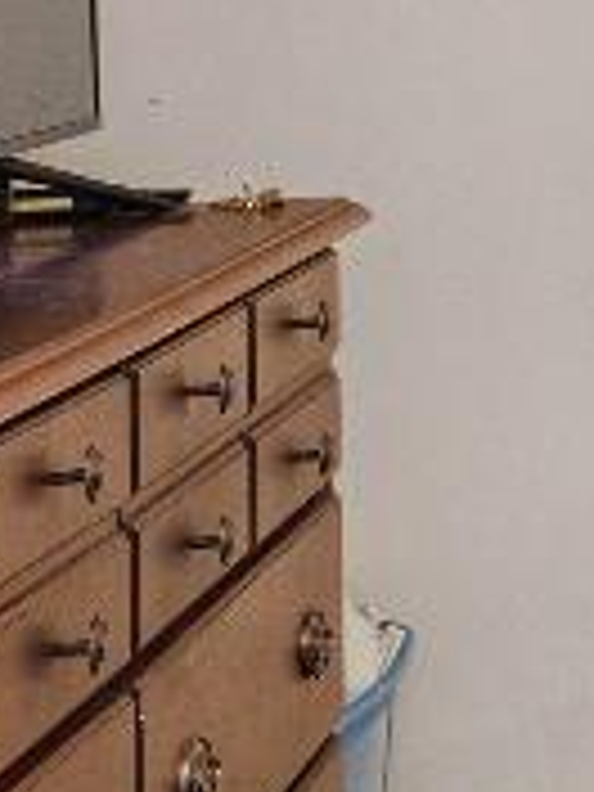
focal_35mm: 139
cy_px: -144
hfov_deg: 7.7
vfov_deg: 13.8
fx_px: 3180
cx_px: 2264
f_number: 5.6
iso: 400
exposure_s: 1.3
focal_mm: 17
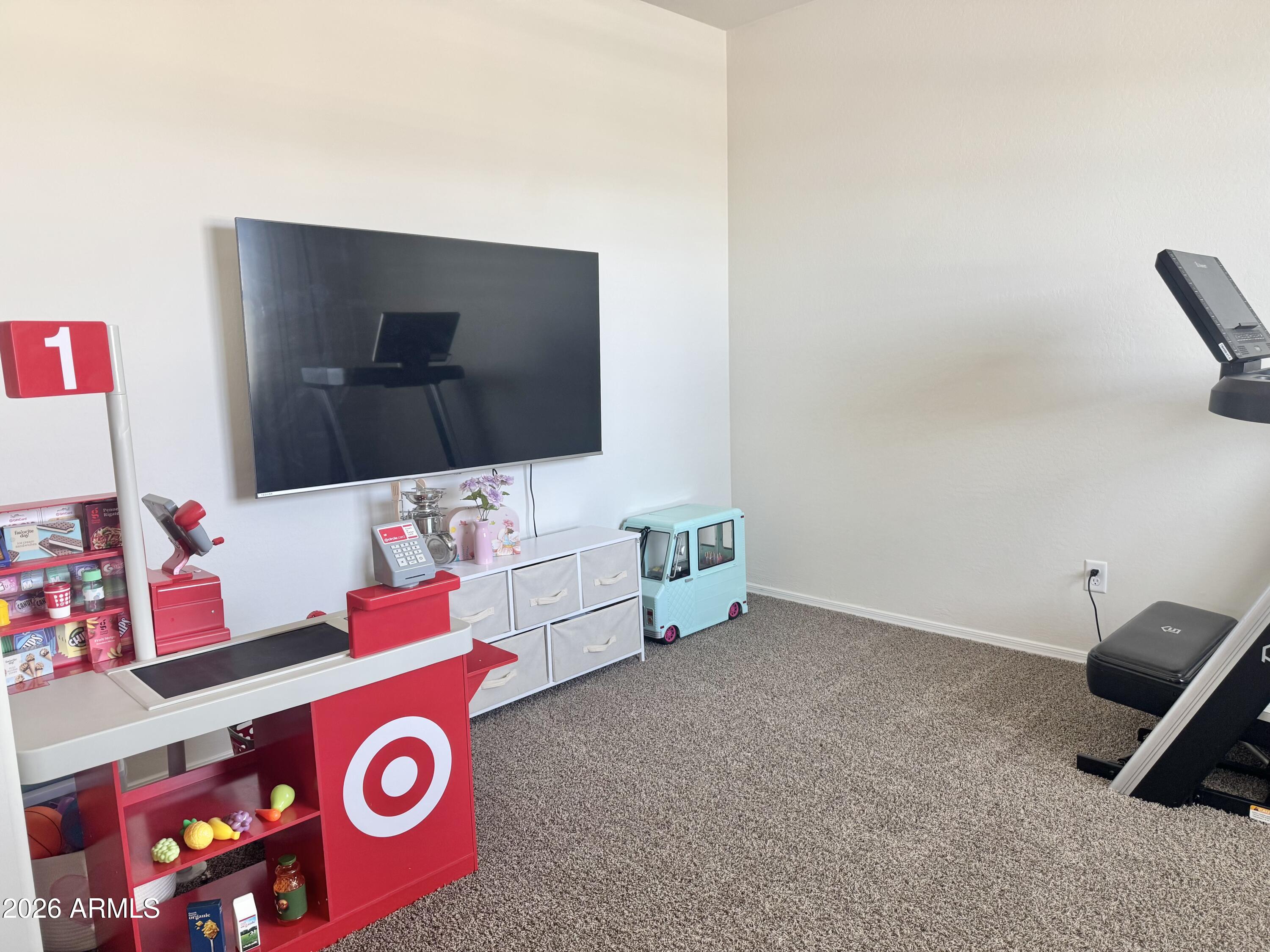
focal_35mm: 24
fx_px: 881
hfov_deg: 71.6
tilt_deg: -8.6
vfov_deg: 56.8
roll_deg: +1.7
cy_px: 476
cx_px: 635
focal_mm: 6.76
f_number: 1.78
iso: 125
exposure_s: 1/60
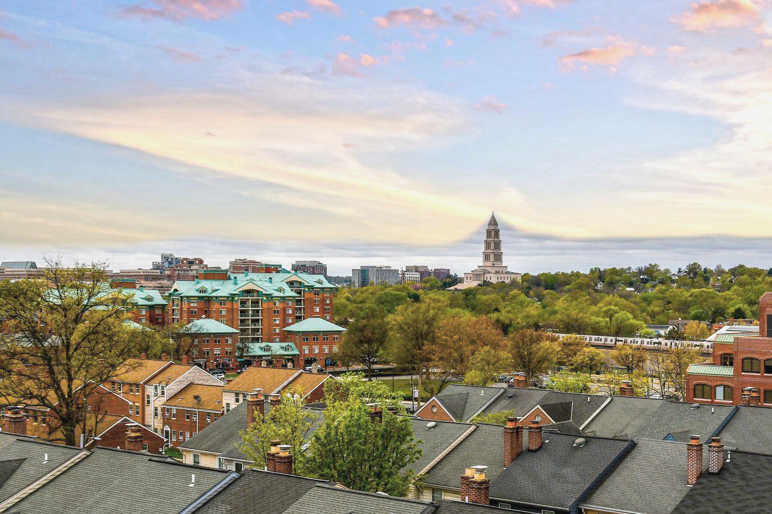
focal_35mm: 50
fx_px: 1072
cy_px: 315
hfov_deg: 39.3
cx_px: 494
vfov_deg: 26.9
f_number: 8
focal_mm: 24
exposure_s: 1/250
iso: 140
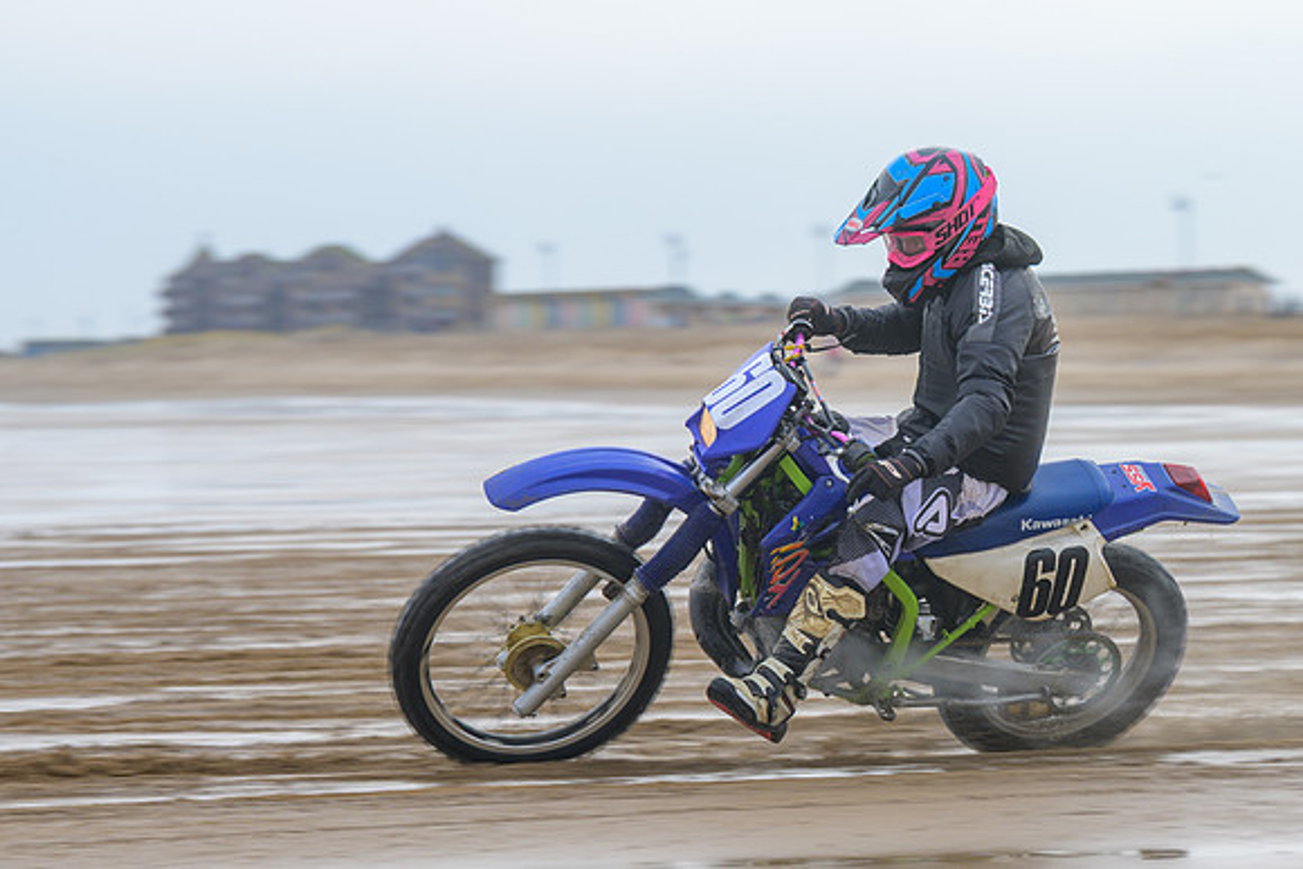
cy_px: 482
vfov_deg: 9.6
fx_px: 5181
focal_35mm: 143
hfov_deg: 14.3
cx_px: 651
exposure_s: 1/320
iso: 80
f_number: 4
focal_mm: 86
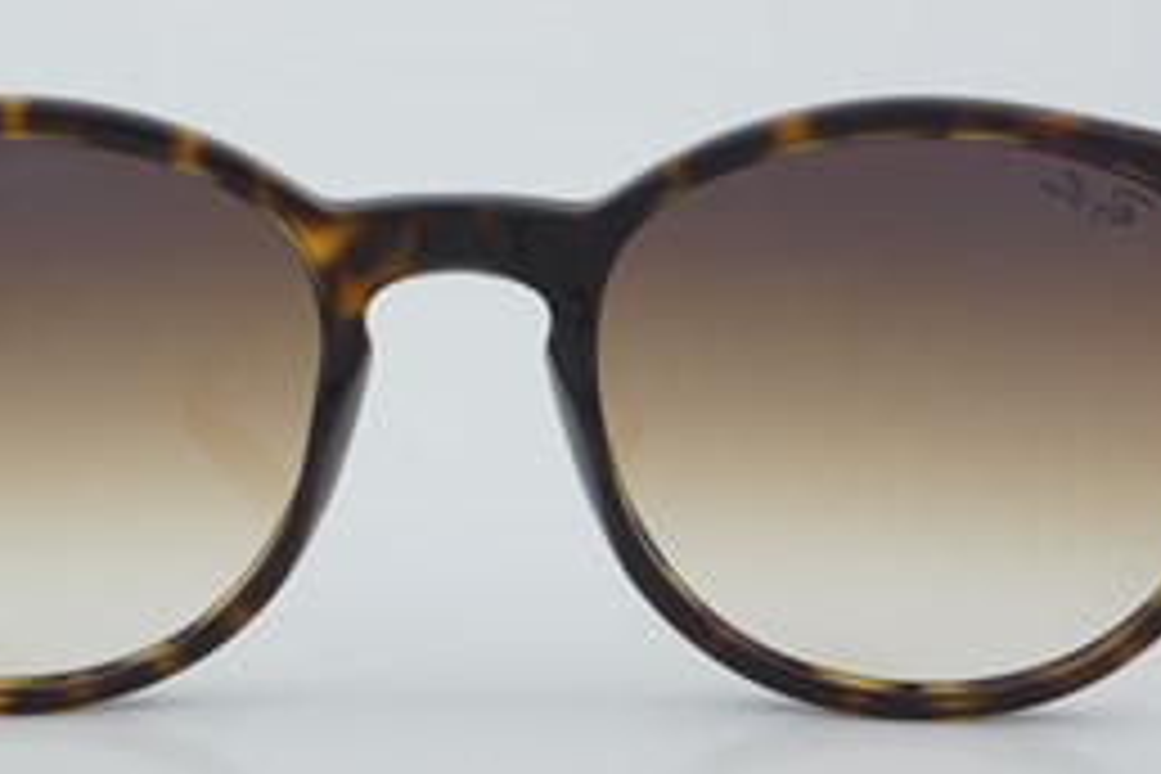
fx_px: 4120
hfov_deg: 16.0
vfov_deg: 10.7
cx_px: 464
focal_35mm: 128
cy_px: 414
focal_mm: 55
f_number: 29
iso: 100
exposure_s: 1/4
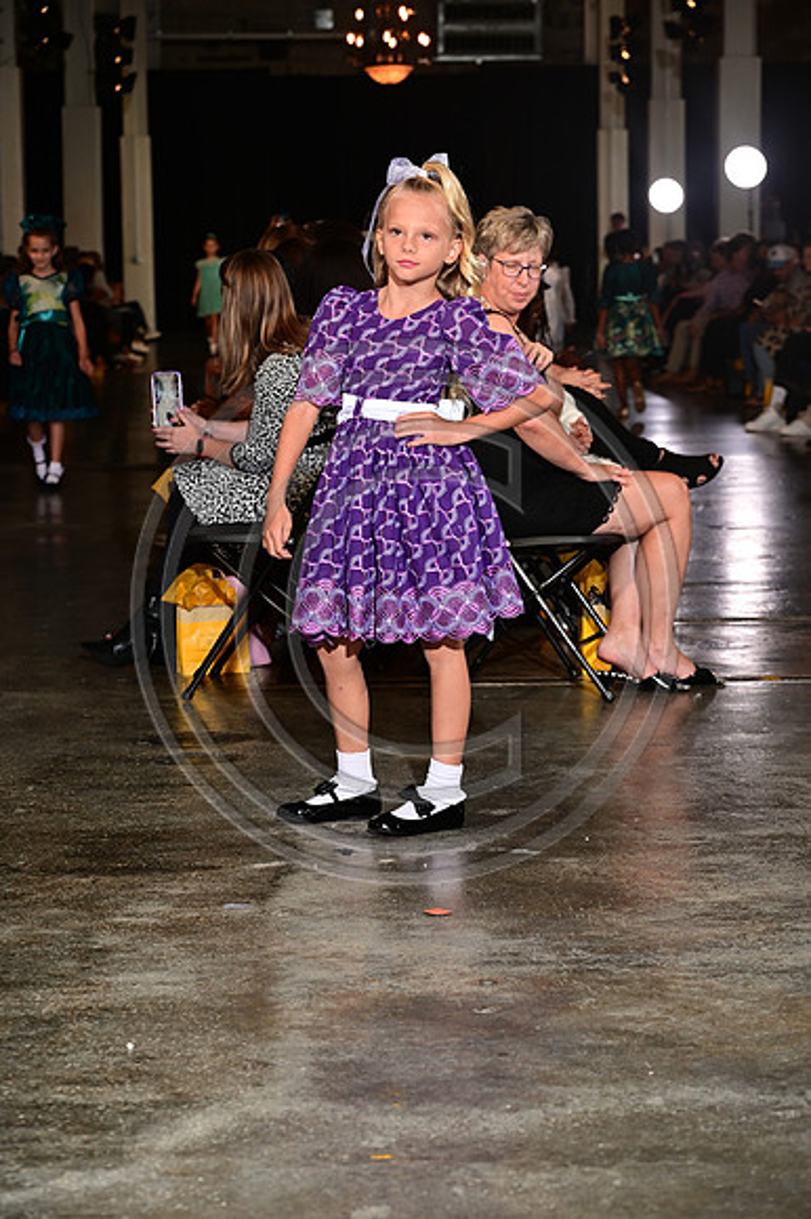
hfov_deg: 14.8
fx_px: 3112
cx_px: 406
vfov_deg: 22.2
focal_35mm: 92
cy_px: 610
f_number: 6.3
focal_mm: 92
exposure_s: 1/125
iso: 1000
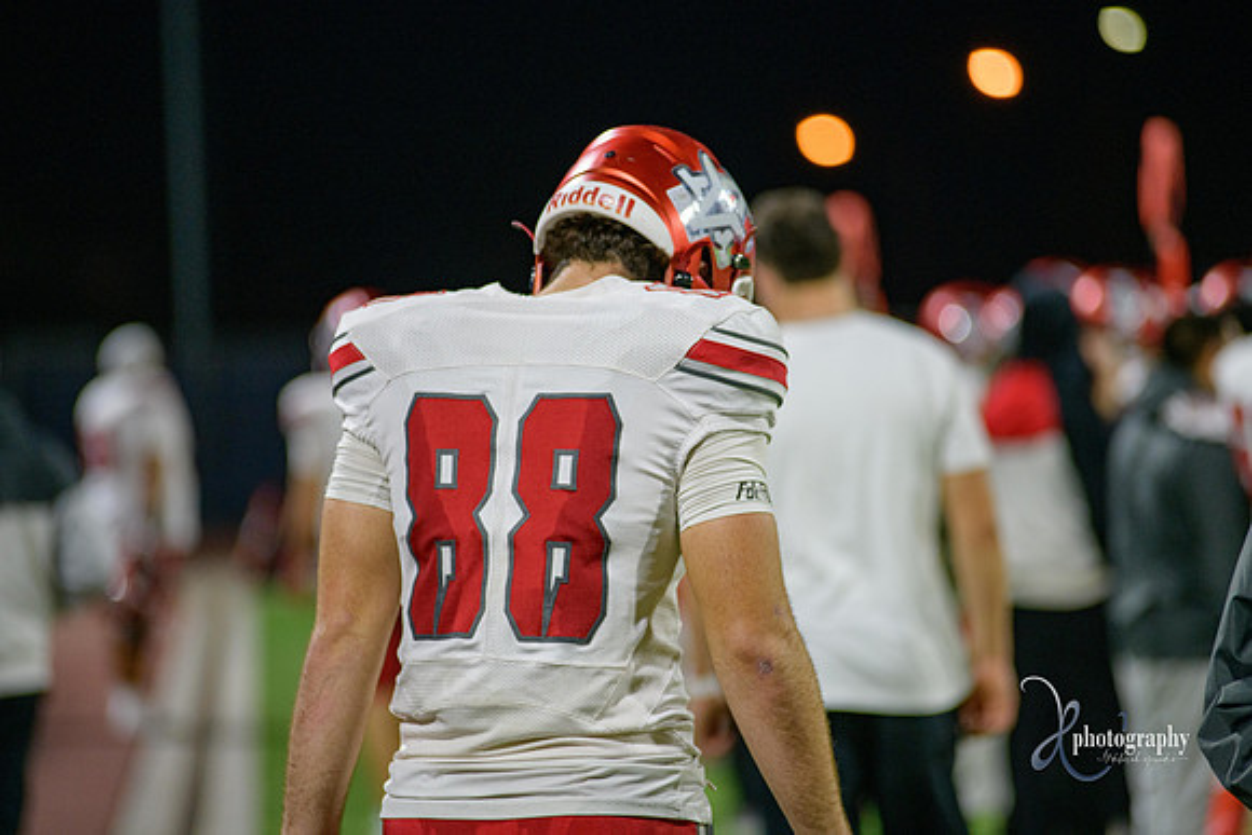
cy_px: 418
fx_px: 6957
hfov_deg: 10.3
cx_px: 626
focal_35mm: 200
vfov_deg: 6.9
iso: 2000
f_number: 2.8
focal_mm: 200
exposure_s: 1/320
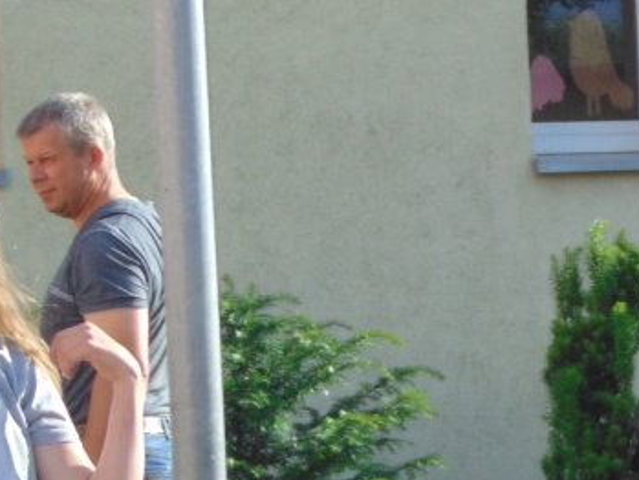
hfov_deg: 6.2
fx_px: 5854
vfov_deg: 4.7
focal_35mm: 317
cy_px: 513
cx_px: 853
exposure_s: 1/250
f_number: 3.9
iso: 80
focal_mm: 19.4
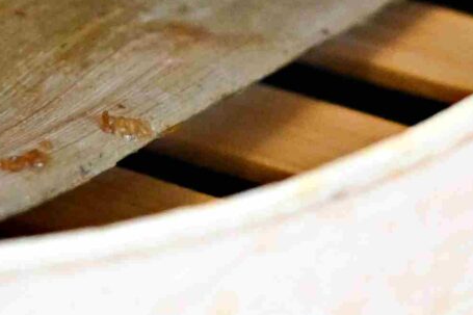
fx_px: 5542
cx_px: -166
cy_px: -352
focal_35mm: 422
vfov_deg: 3.2
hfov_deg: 4.9
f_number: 3.2
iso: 2800
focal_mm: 50
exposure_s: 1/320
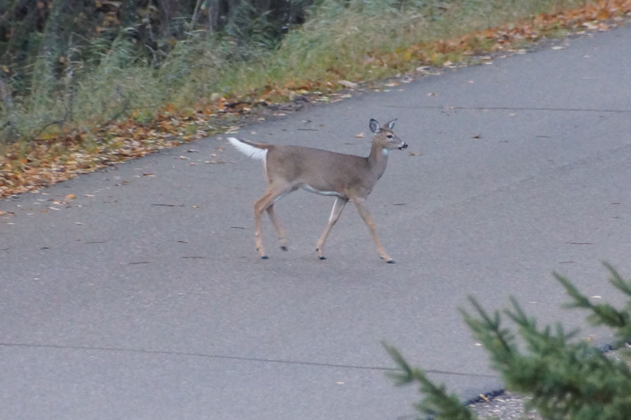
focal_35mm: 375
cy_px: 210
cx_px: 316
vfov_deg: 3.7
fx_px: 6570
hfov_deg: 5.5
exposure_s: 1/50
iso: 1600
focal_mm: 250
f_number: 6.3
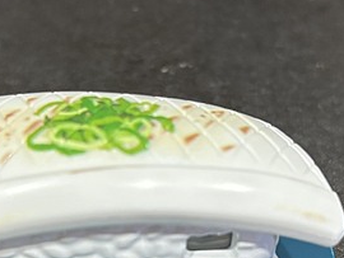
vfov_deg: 19.5
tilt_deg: -45.9
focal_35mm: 75
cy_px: 200
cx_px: 134
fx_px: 746
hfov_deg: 25.9
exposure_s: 1/60
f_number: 1.6
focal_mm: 5.96
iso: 400
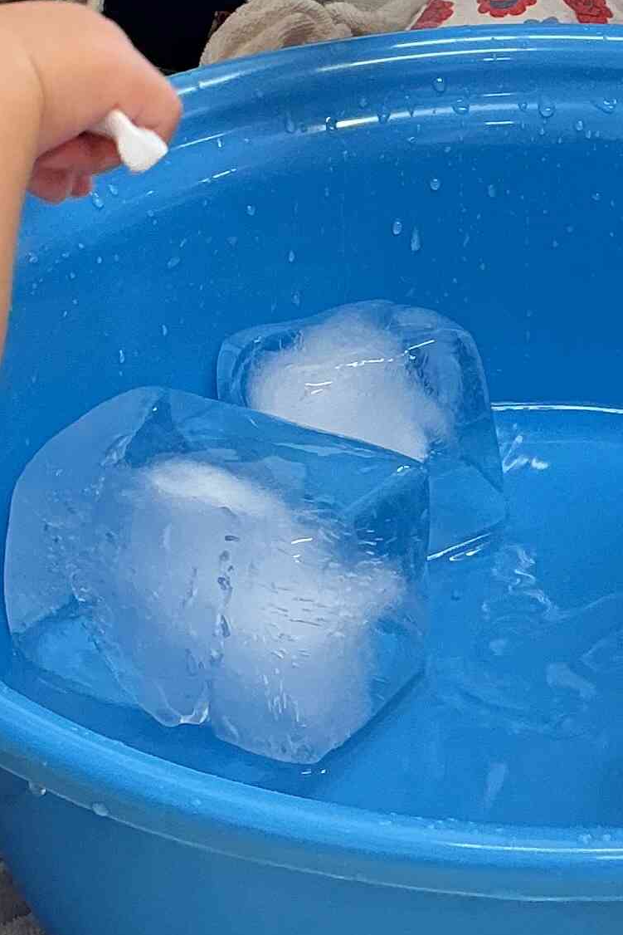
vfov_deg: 18.4
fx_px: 2802
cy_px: -22
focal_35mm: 108
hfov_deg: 12.6
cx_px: 543
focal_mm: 3
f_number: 1.8
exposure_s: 1/60
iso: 50
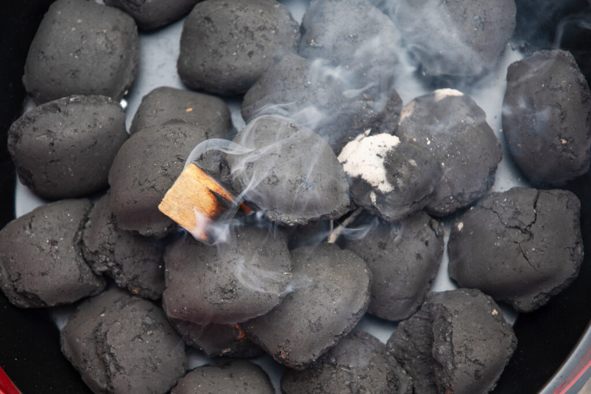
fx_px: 1970
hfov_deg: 17.1
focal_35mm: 120
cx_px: 296
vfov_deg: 11.4
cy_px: 197
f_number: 4
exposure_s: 1/160
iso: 160
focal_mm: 80
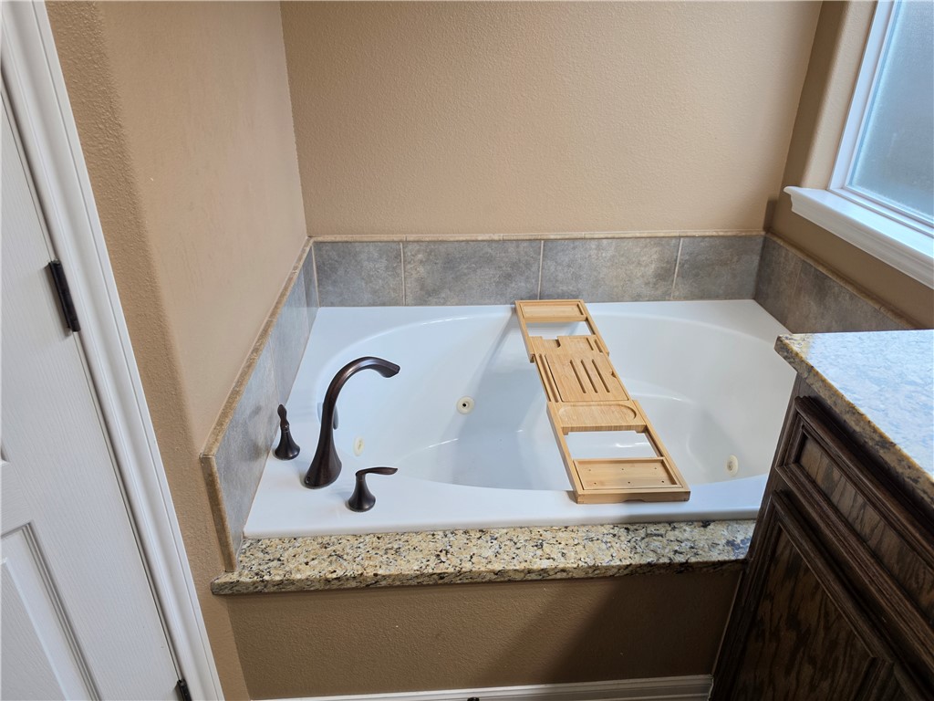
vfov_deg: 58.9
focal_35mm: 23
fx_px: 621
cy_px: 350
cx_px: 467
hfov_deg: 73.9
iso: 100
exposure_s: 1/180
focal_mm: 6.5
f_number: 1.4
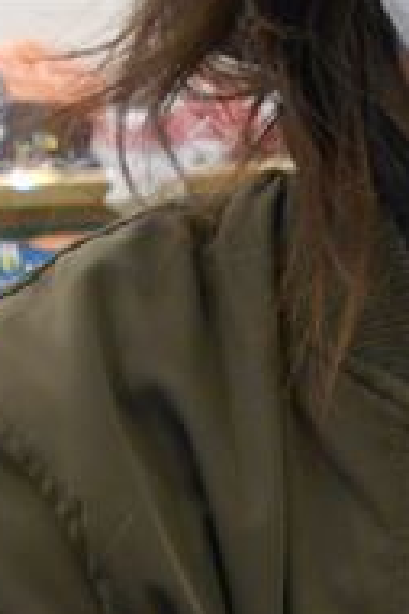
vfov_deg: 22.3
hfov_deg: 13.7
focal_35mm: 85
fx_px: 1451
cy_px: 710
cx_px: 815
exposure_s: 1/30
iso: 220
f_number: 3.2
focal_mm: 4.6
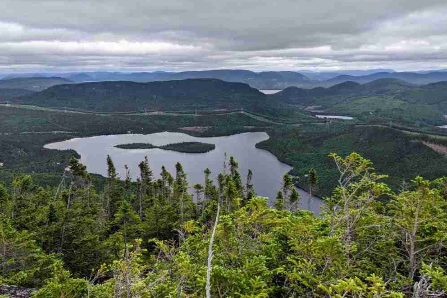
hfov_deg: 63.7
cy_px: 147
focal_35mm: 29
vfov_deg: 44.9
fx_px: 360
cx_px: 223
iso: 51
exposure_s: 1/1805
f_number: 1.8
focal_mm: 4.44
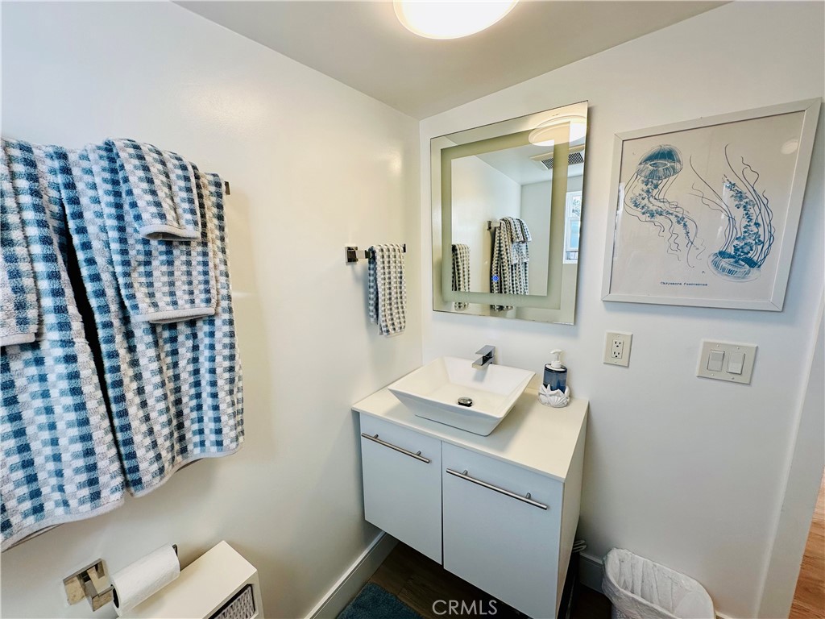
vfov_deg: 85.7
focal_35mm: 14
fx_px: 334
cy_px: 310
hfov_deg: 102.1
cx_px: 412
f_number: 2.2
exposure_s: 1/120
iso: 64
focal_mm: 2.22
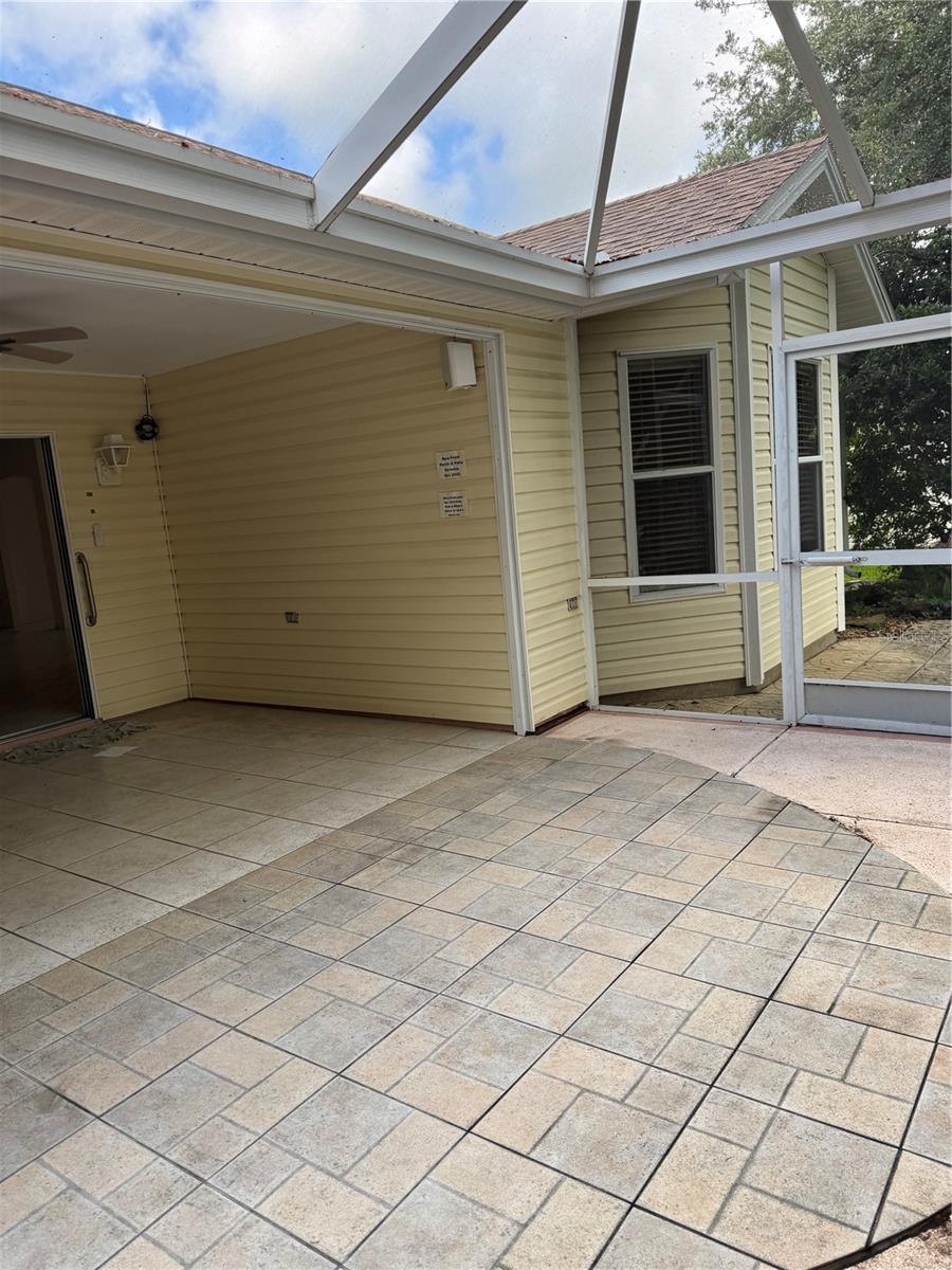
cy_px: 635
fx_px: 880
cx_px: 476
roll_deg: +6.5
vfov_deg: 71.6
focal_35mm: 24
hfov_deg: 56.8
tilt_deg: -9.1
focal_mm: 6.76
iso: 80
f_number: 1.78
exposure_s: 1/296
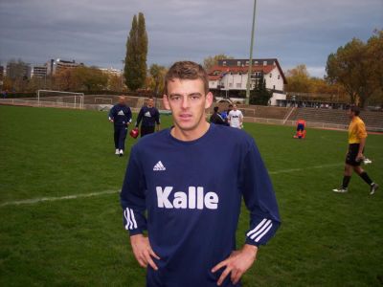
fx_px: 432
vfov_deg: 36.8
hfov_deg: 47.9
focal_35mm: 39
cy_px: 144
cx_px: 192
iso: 100
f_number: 2.8
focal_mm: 8
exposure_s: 1/60
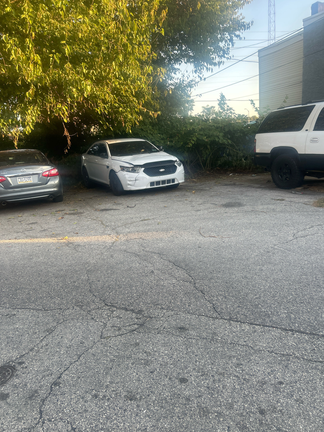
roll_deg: -0.1
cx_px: 162
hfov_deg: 53.1
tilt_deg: -10.5
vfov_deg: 67.3
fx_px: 324
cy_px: 216
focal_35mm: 26
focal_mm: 5.7
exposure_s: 1/312
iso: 50
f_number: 1.5
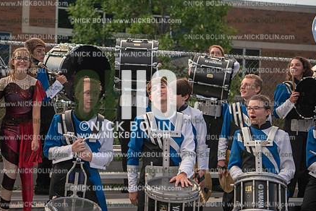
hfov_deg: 29.1
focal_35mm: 69
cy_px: 104
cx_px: 125
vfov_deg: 19.8
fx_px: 606
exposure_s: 1/250
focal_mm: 52
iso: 800
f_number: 3.2
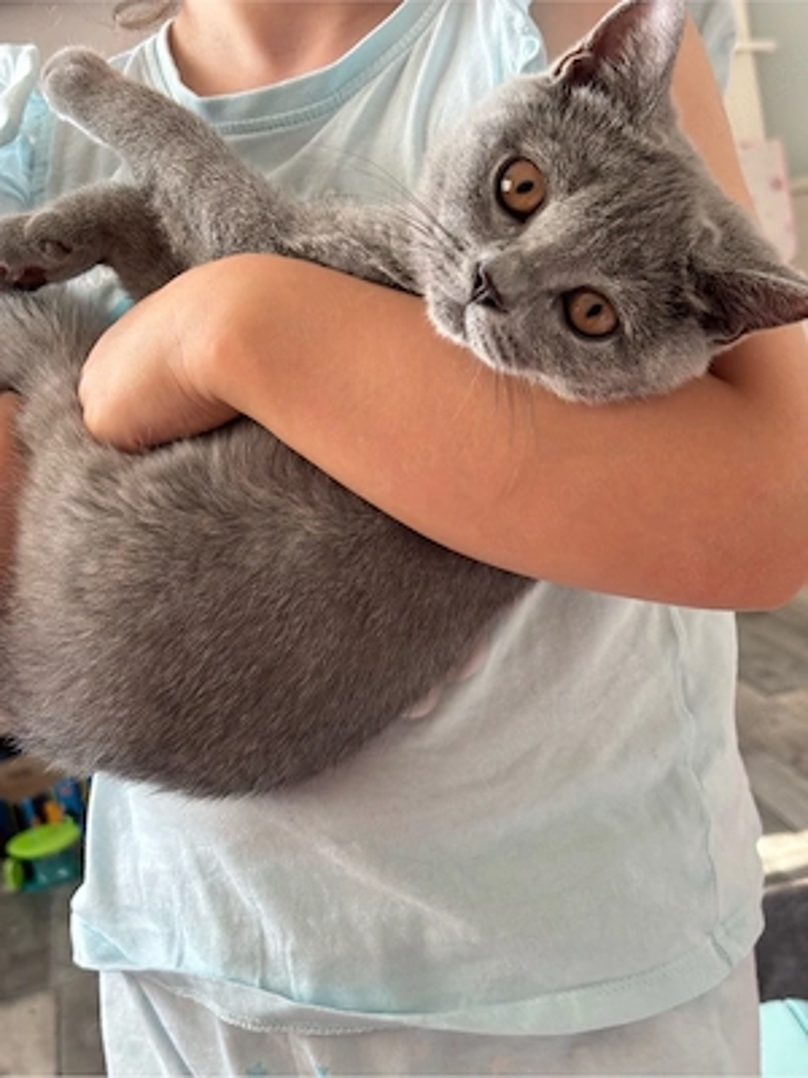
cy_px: 539
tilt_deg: -11.8
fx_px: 1618
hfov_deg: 28.0
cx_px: 404
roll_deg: +11.1
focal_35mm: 52
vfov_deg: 36.8
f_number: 1.6
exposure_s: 1/121
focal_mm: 5.96
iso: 50
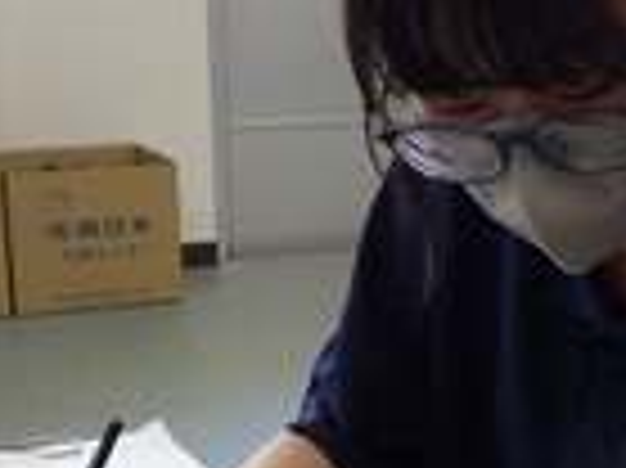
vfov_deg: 14.6
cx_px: 567
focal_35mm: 97
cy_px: 585
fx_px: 1753
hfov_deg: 19.9
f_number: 3.5
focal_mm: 5
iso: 125
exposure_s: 1/50
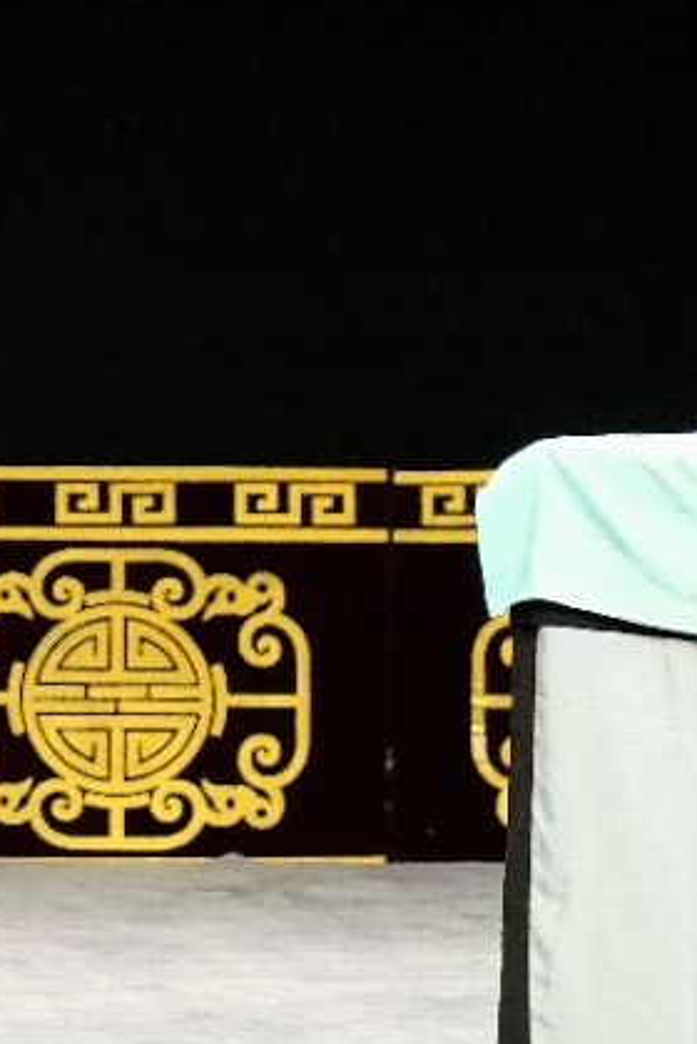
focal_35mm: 424
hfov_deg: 3.2
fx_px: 12292
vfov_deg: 4.9
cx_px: -921
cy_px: 280
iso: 2500
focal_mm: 127
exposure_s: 1/200
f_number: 5.6
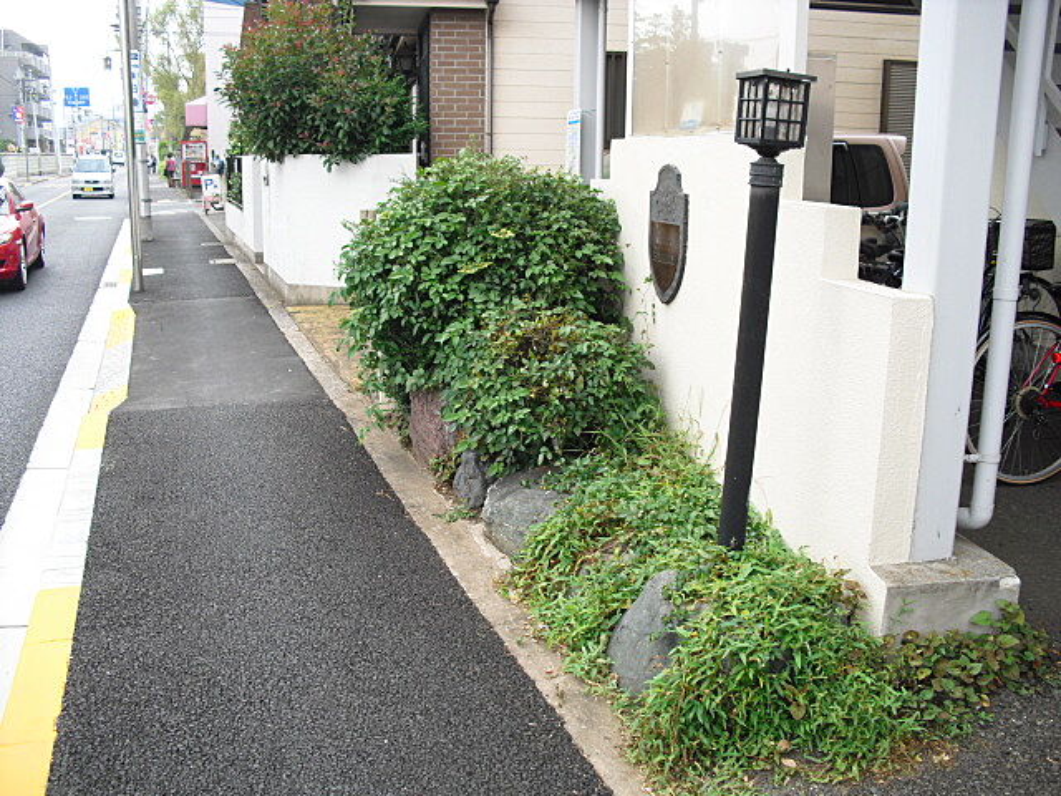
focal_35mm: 36
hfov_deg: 51.4
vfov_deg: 39.7
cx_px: 530
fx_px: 1103
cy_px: 398
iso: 100
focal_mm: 6.3
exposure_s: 1/160
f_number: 3.1
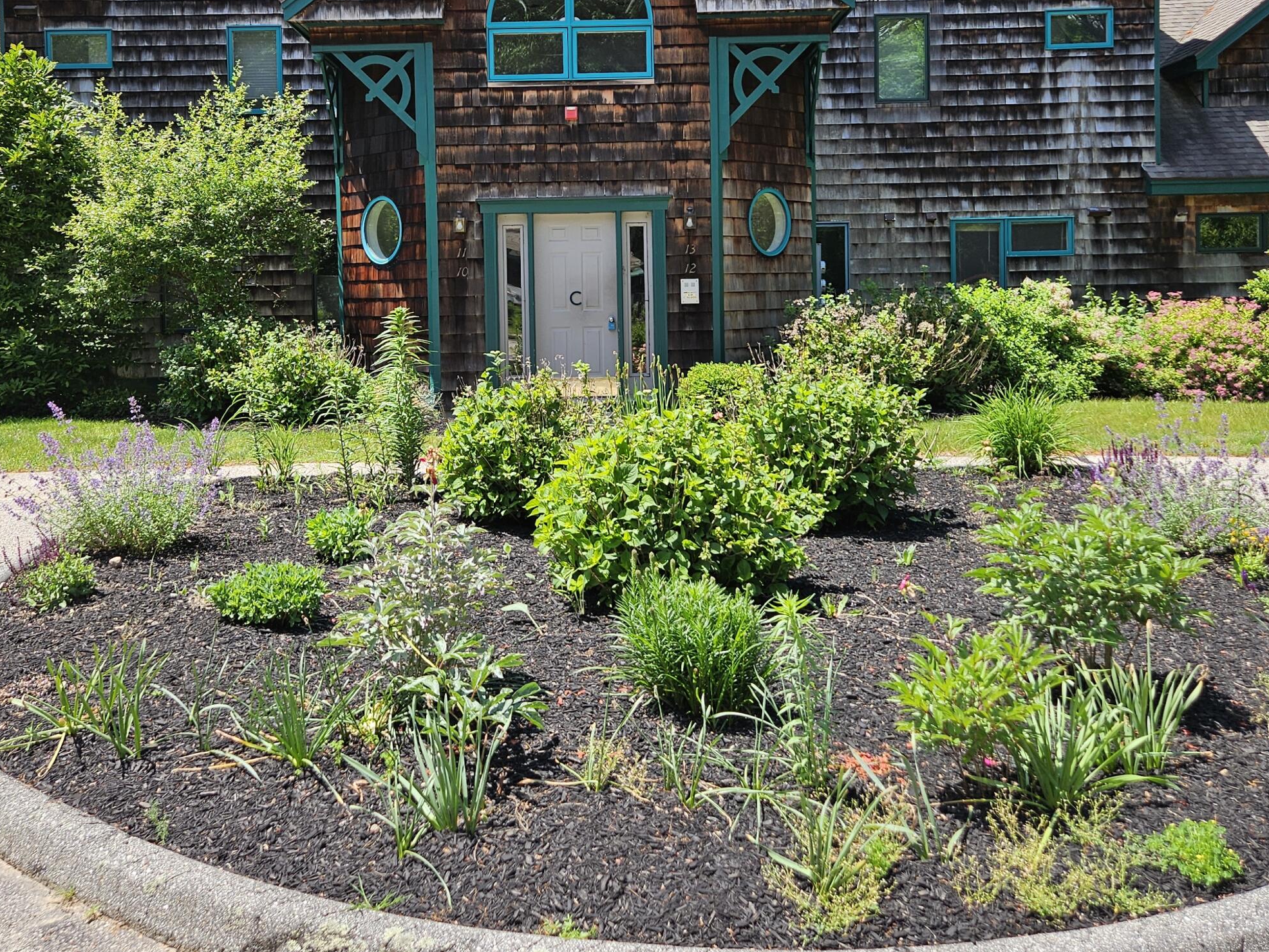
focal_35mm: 35
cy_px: 292
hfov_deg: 52.6
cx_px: 614
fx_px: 1283
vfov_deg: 40.0
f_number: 1.8
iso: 25
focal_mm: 5.4
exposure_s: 1/880
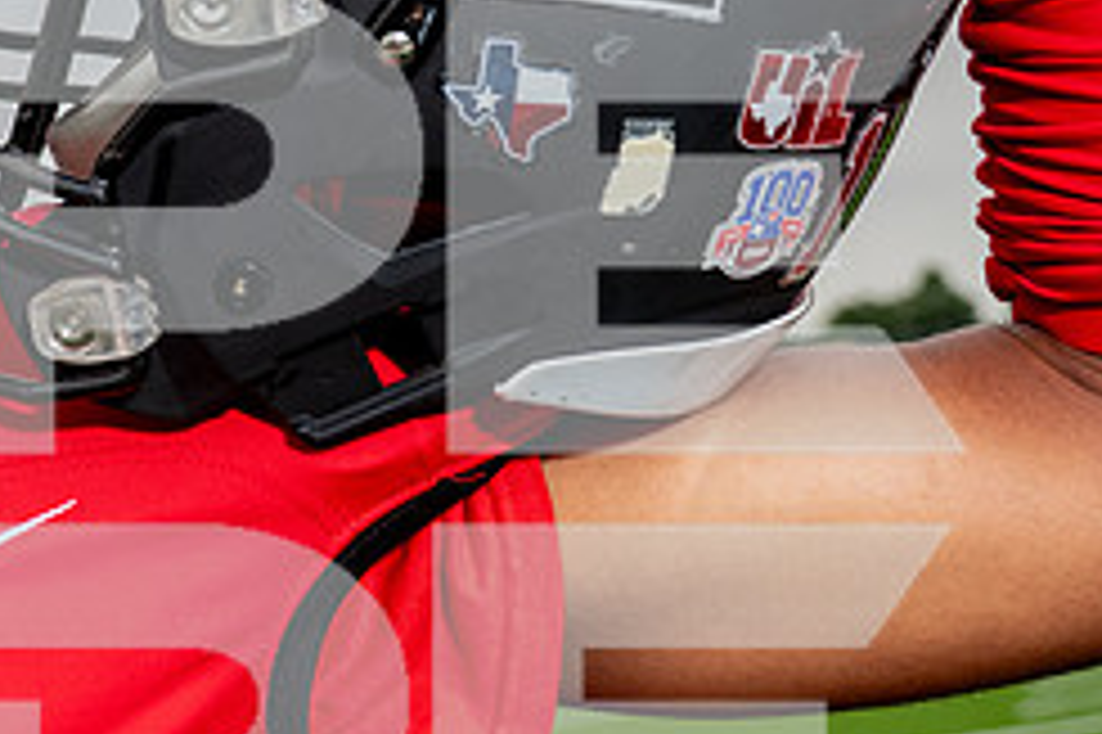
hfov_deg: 22.7
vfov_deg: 16.4
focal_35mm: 83
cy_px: 218
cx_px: -180
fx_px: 2539
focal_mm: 35
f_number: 5
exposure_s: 1/250
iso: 100
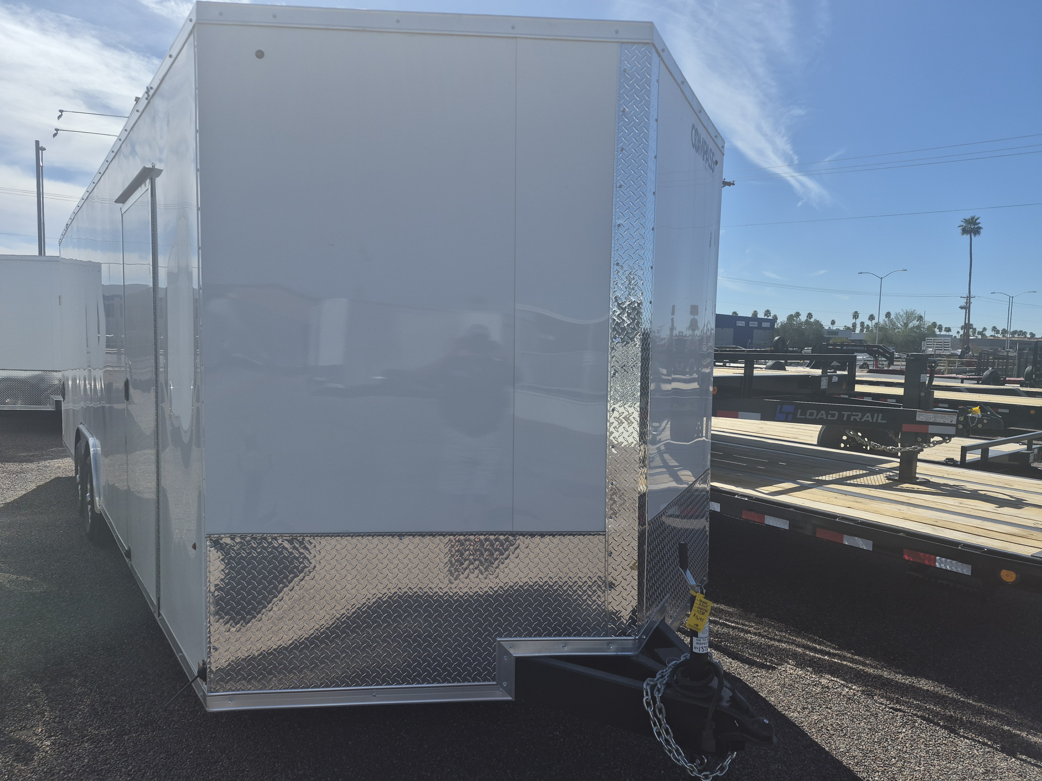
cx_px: 521
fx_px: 692
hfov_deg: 73.9
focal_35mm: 23
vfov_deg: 58.9
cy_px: 390
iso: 80
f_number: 1.8
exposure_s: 1/7504
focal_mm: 5.4
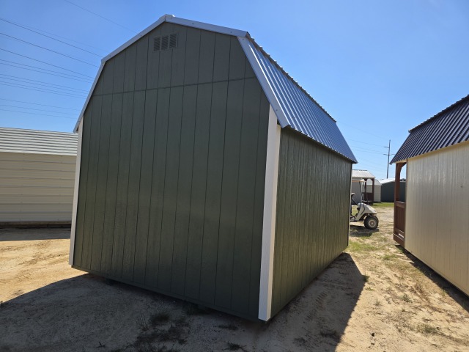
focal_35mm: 23
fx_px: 312
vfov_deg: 58.9
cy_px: 176
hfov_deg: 73.9
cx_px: 234
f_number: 1.7
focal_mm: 6.3
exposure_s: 1/6150
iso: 80
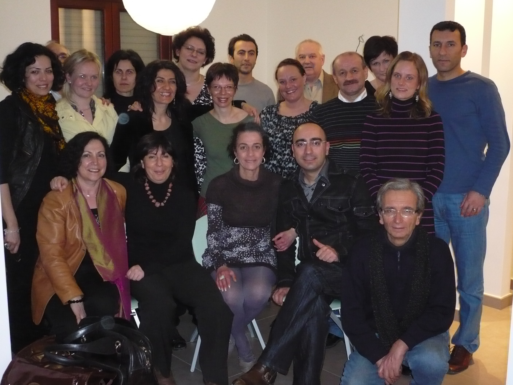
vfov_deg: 32.2
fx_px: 667
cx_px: 256
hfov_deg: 42.1
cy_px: 192
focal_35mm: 45
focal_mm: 7.5
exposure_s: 1/30
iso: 400
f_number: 3.2
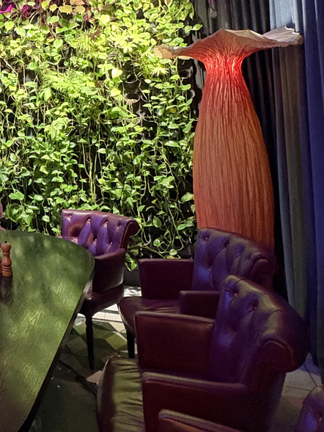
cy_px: 87
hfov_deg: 31.7
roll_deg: +2.6
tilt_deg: +4.3
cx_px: -62
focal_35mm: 38
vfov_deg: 46.4
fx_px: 474
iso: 800
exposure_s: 1/50
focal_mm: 2.22
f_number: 2.2
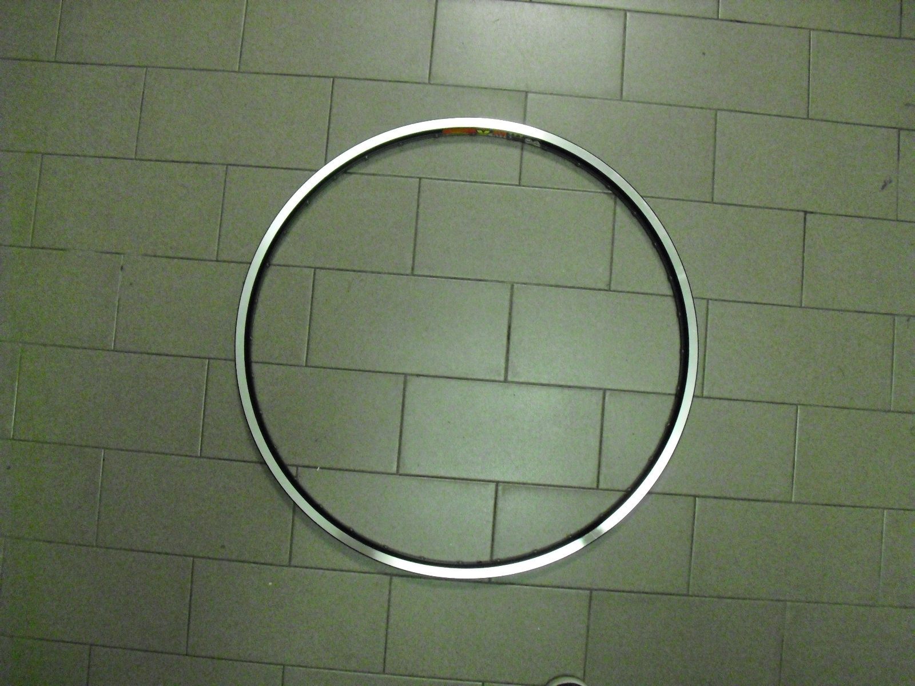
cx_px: 458
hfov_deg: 51.4
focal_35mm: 36
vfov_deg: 39.7
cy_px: 343
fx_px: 952
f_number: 3.1
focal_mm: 6.3
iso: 800
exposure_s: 1/25
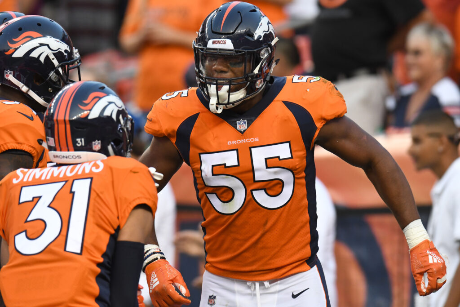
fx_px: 7667
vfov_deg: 2.3
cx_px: 230
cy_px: 154
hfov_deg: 3.4
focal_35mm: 600
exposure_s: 1/1600
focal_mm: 400
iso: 2000
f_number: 4
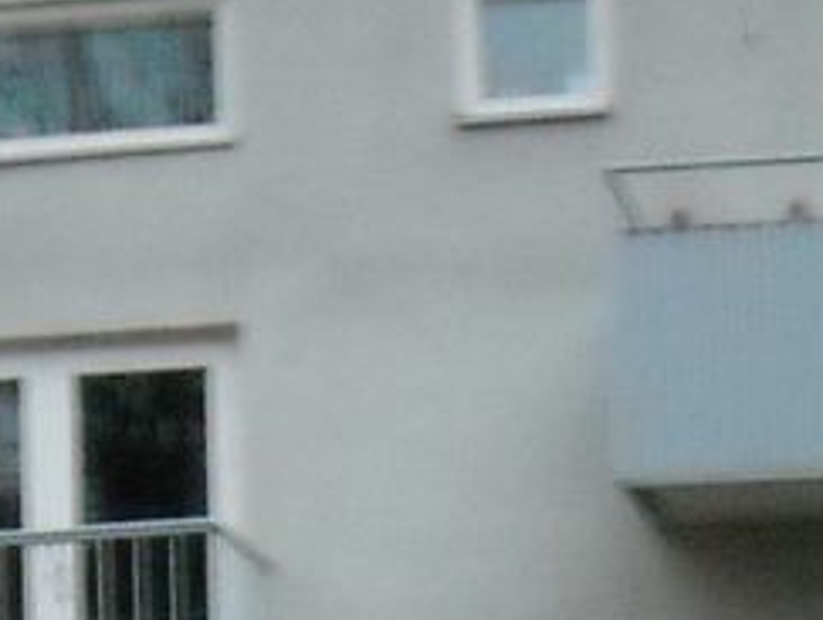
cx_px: 71
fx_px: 4381
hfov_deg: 10.7
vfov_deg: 7.8
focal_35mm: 184
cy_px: 1118
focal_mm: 5.7
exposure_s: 1/4
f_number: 2.8
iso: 800
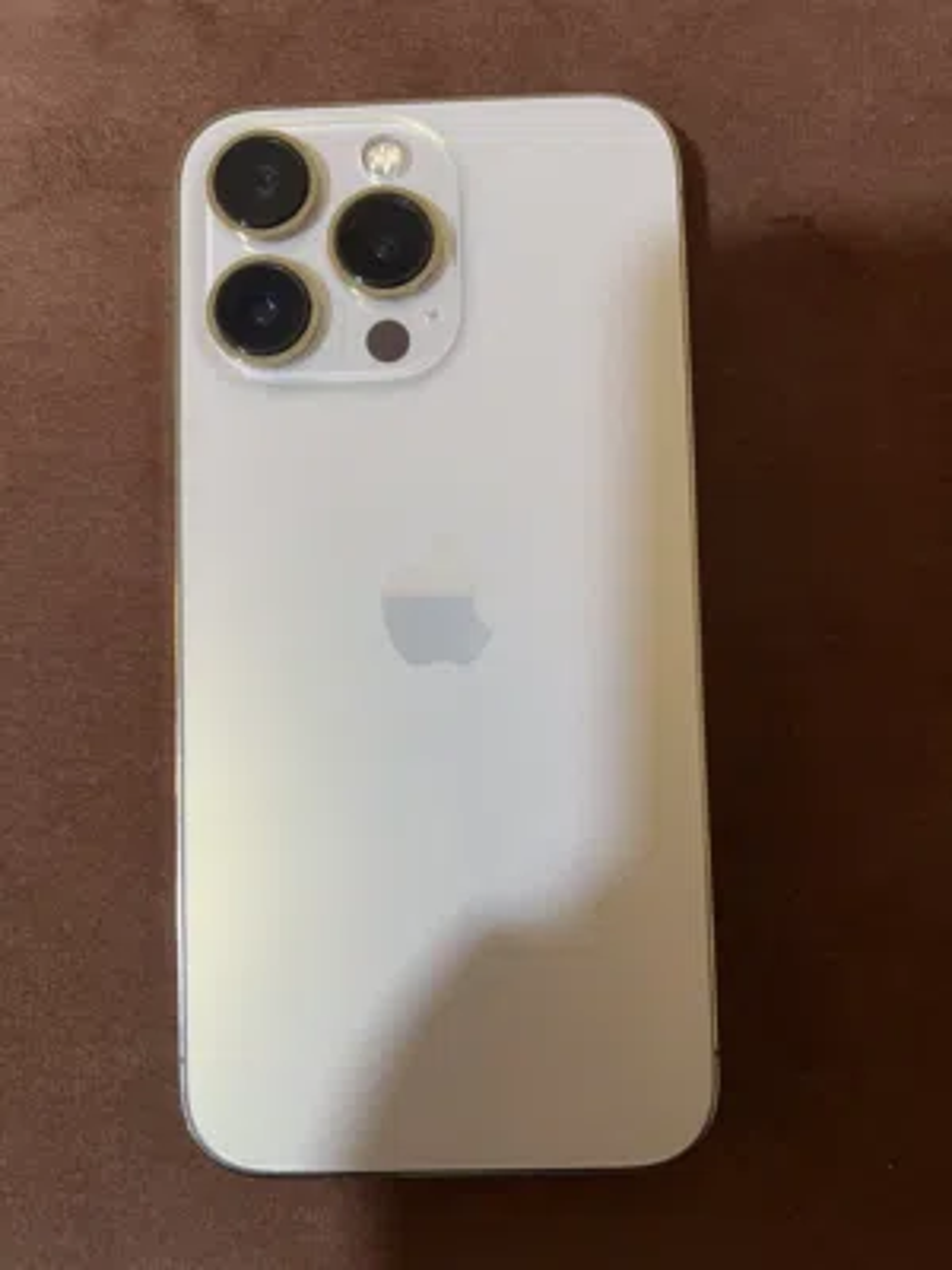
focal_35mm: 26
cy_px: 635
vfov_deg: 67.3
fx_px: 953
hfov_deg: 53.1
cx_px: 476
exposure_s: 1/60
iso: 200
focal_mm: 5.7
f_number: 1.5
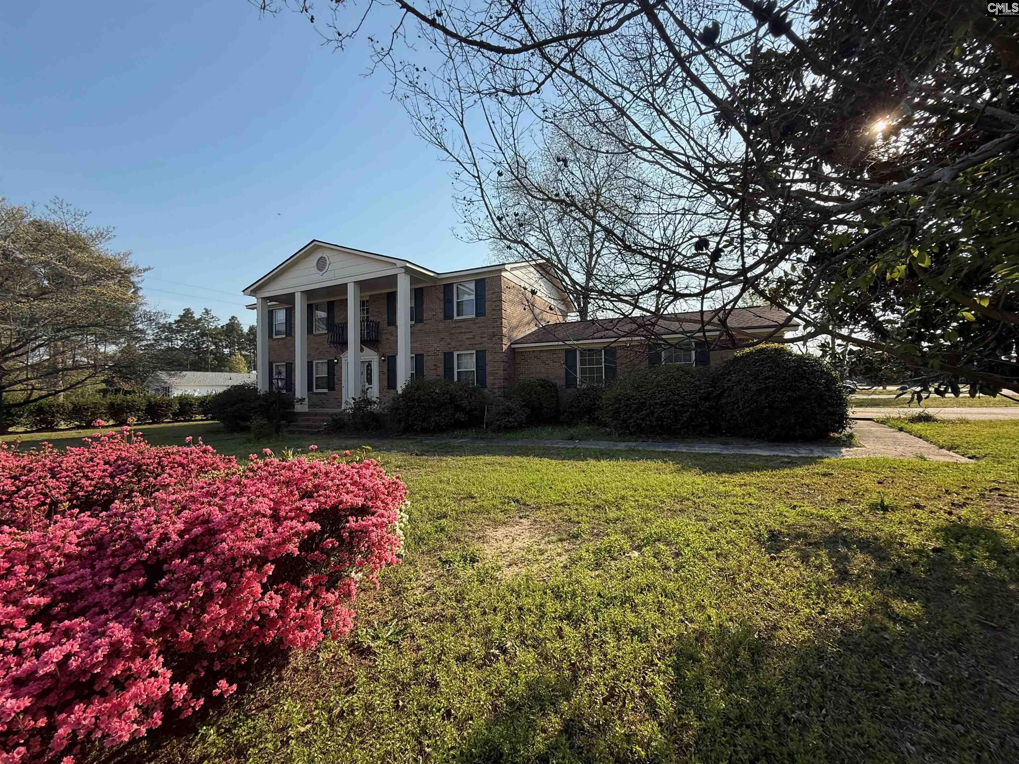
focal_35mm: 14
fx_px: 412
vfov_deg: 85.7
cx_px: 510
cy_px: 382
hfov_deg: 102.1
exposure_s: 1/1068
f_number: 2.2
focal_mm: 2.22
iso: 64
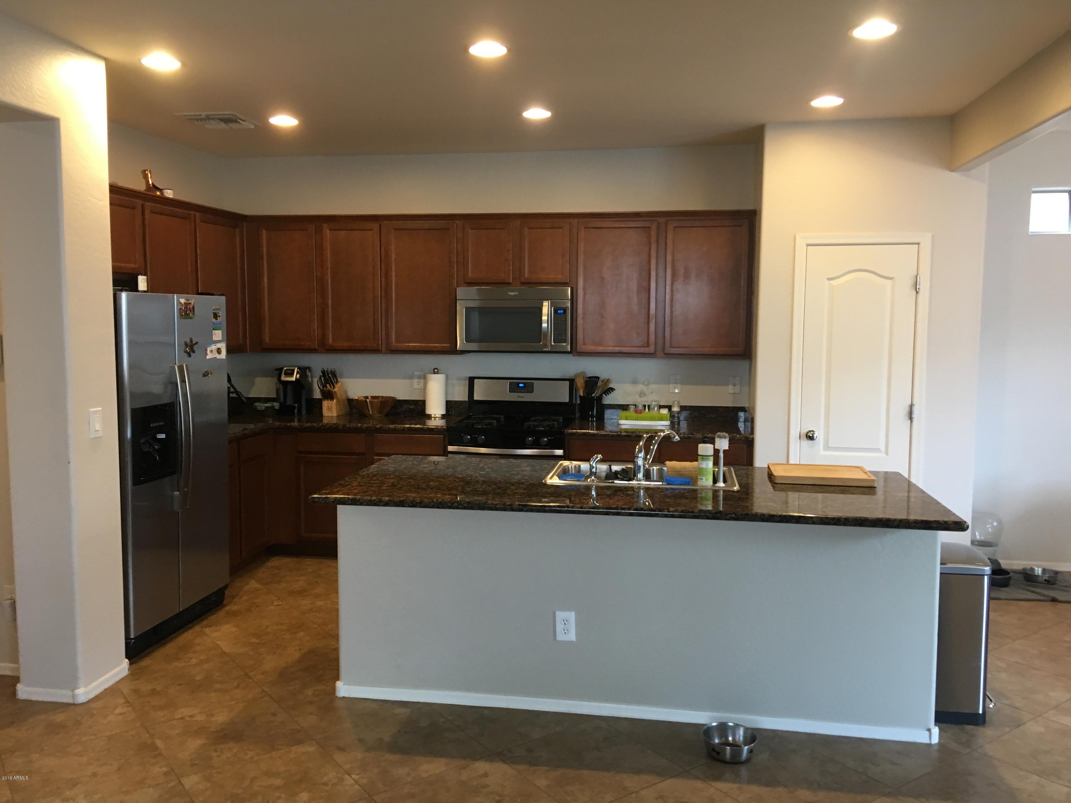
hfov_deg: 61.7
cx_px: 536
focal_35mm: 29
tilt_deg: -3.9
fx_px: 897
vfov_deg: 48.2
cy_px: 402
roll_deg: -0.1
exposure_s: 1/33
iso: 125
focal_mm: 4.15
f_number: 2.2
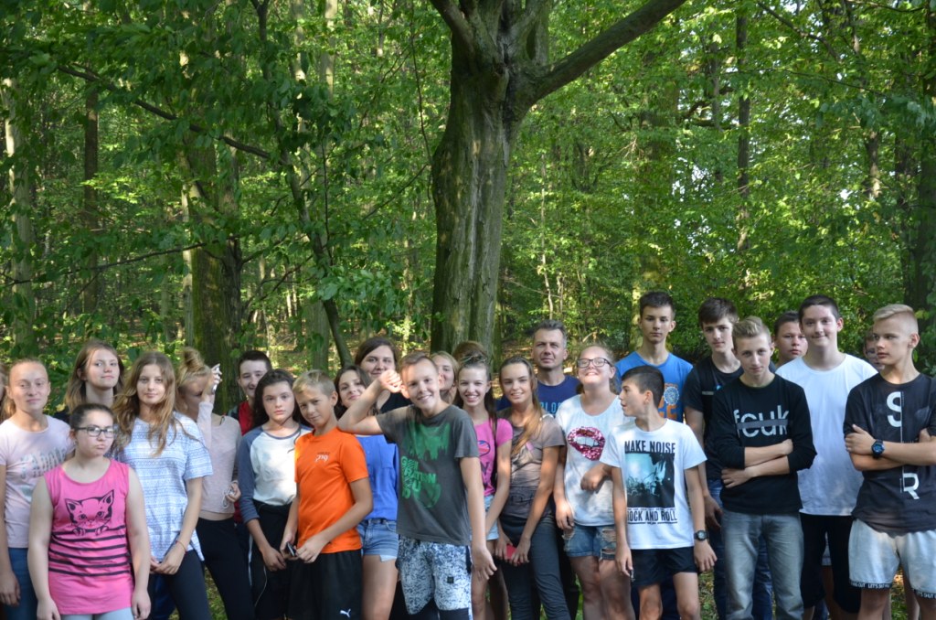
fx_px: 1323
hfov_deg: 39.0
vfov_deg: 26.4
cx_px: 468
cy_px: 310
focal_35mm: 51
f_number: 4.5
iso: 400
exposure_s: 1/80
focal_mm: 34
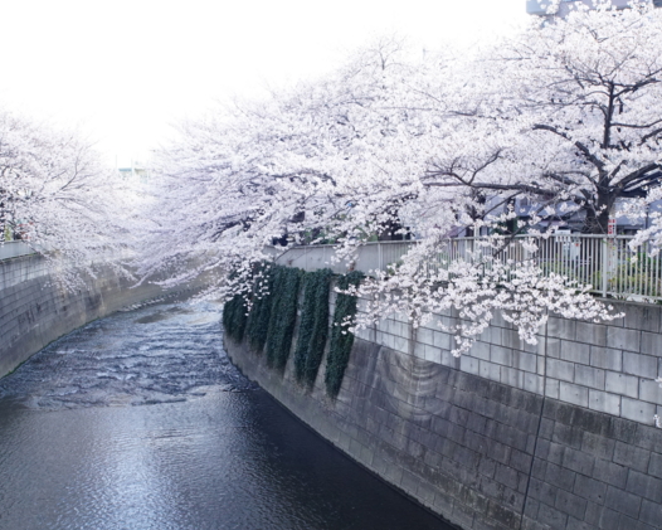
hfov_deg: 45.8
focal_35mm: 40
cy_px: 264
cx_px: 326
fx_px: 784
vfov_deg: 37.3
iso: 1600
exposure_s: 1/80
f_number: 8
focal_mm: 35
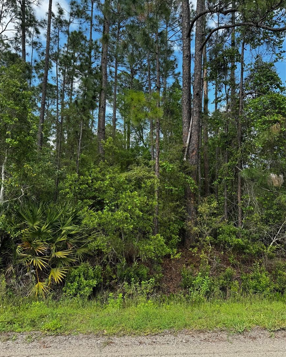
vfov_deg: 65.9
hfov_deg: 54.9
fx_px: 275
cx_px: 138
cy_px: 161
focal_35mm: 26
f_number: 1.78
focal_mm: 6.86
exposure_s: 1/1339
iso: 80
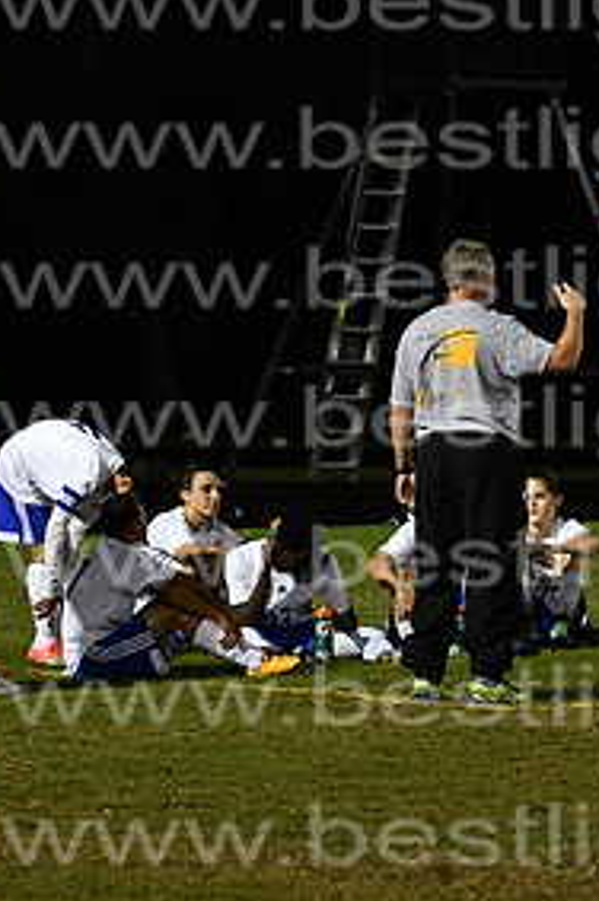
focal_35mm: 277
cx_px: 726
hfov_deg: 4.9
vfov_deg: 7.4
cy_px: 355
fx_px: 6930
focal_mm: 90
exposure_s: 1/1000
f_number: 4
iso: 6400
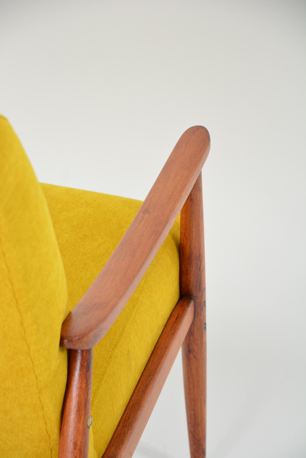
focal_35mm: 138
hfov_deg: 10.0
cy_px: 229
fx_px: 1756
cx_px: 153
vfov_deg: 14.9
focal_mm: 92
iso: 1600
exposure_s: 1/125
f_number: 5.6
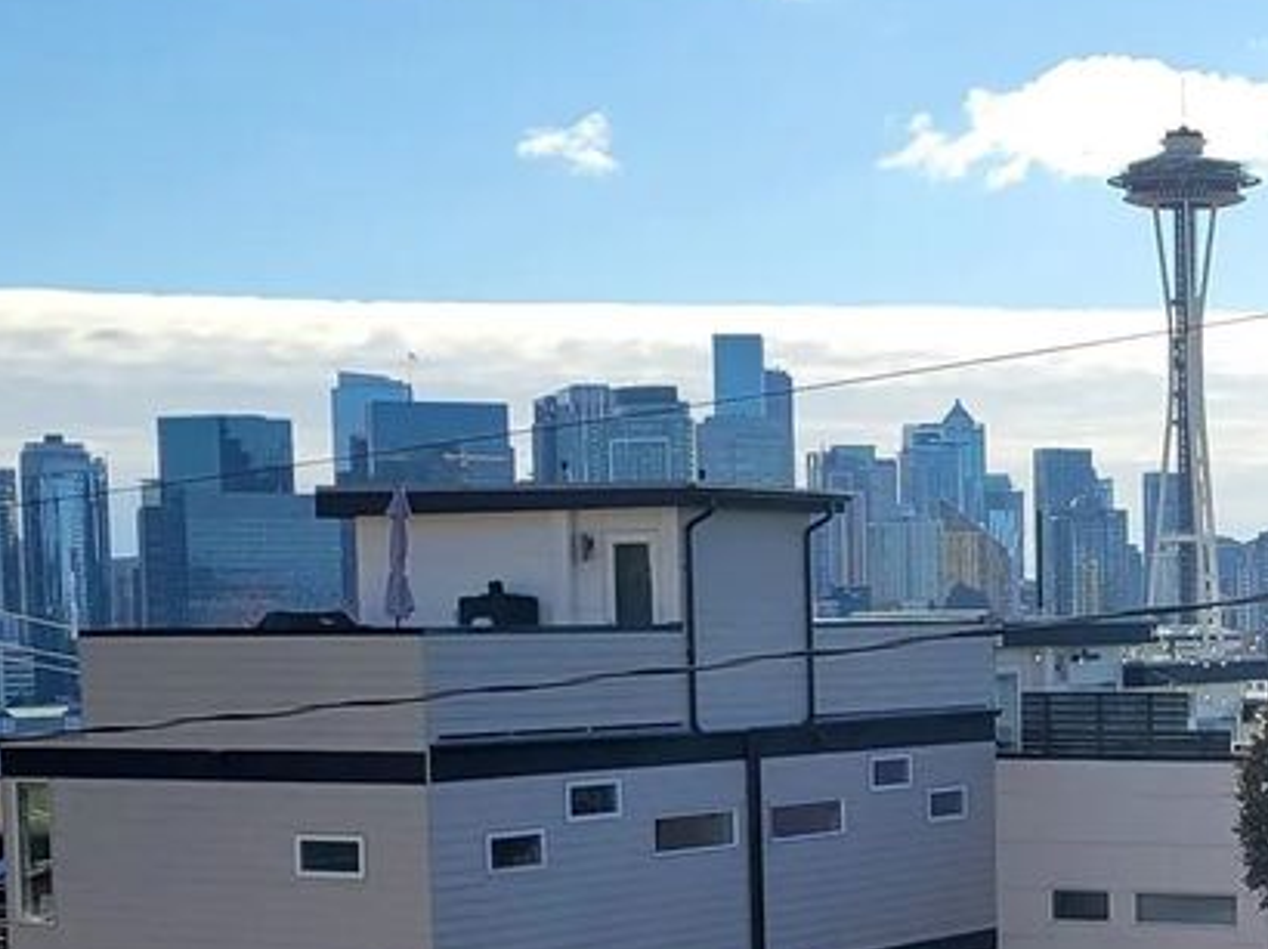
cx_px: 1503
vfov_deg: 22.5
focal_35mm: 65
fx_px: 2380
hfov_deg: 26.6
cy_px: 648
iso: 40
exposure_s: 1/2953
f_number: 1.8
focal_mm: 5.4
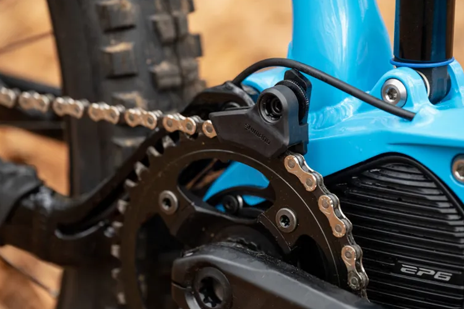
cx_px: 237
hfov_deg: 16.0
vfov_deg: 10.7
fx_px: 1649
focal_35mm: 128
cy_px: 161
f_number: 5
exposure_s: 1/200
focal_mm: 120
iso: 500
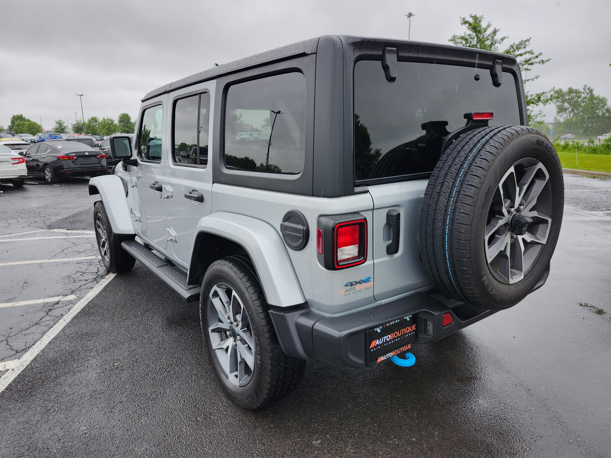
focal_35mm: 23
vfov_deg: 58.9
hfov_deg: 73.9
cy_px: 229
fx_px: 406
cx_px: 306
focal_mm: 5.54
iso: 25
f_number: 1.8
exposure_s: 1/247
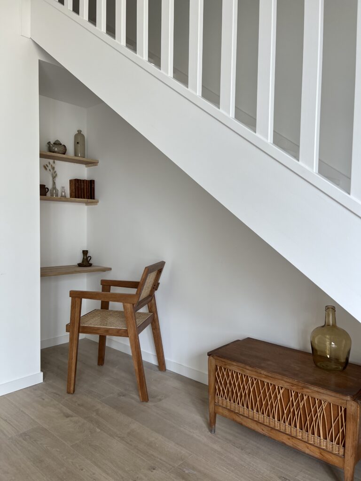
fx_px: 362
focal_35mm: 26
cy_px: 240
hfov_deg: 53.1
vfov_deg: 67.3
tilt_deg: -2.0
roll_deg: +0.8
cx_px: 180
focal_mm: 5.7
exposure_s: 1/121
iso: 50
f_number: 1.5
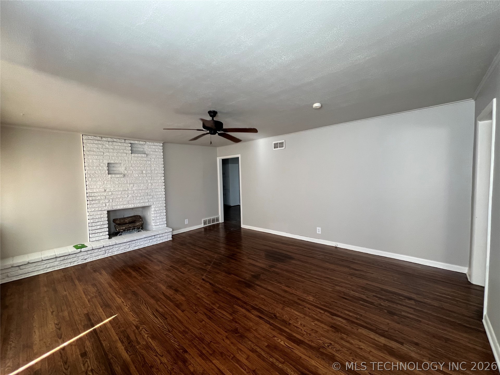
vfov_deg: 89.9
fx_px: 188
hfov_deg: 106.2
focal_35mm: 13
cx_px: 250
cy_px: 188
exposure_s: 1/99
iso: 200
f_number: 1.8
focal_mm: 1.57
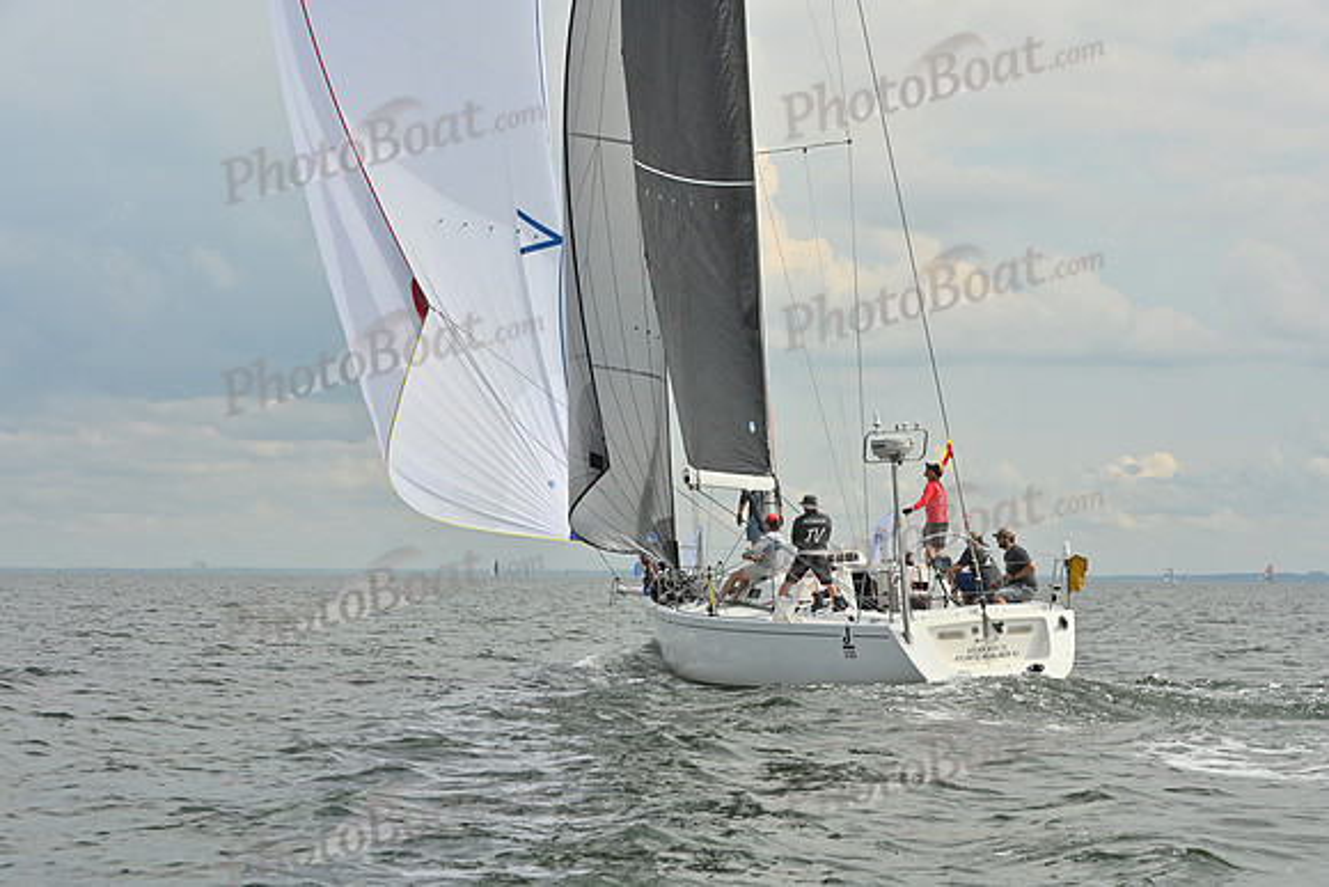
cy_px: 444
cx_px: 664
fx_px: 3508
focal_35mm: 95
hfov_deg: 21.5
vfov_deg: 14.4
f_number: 7.1
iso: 320
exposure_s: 1/1600
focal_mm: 95
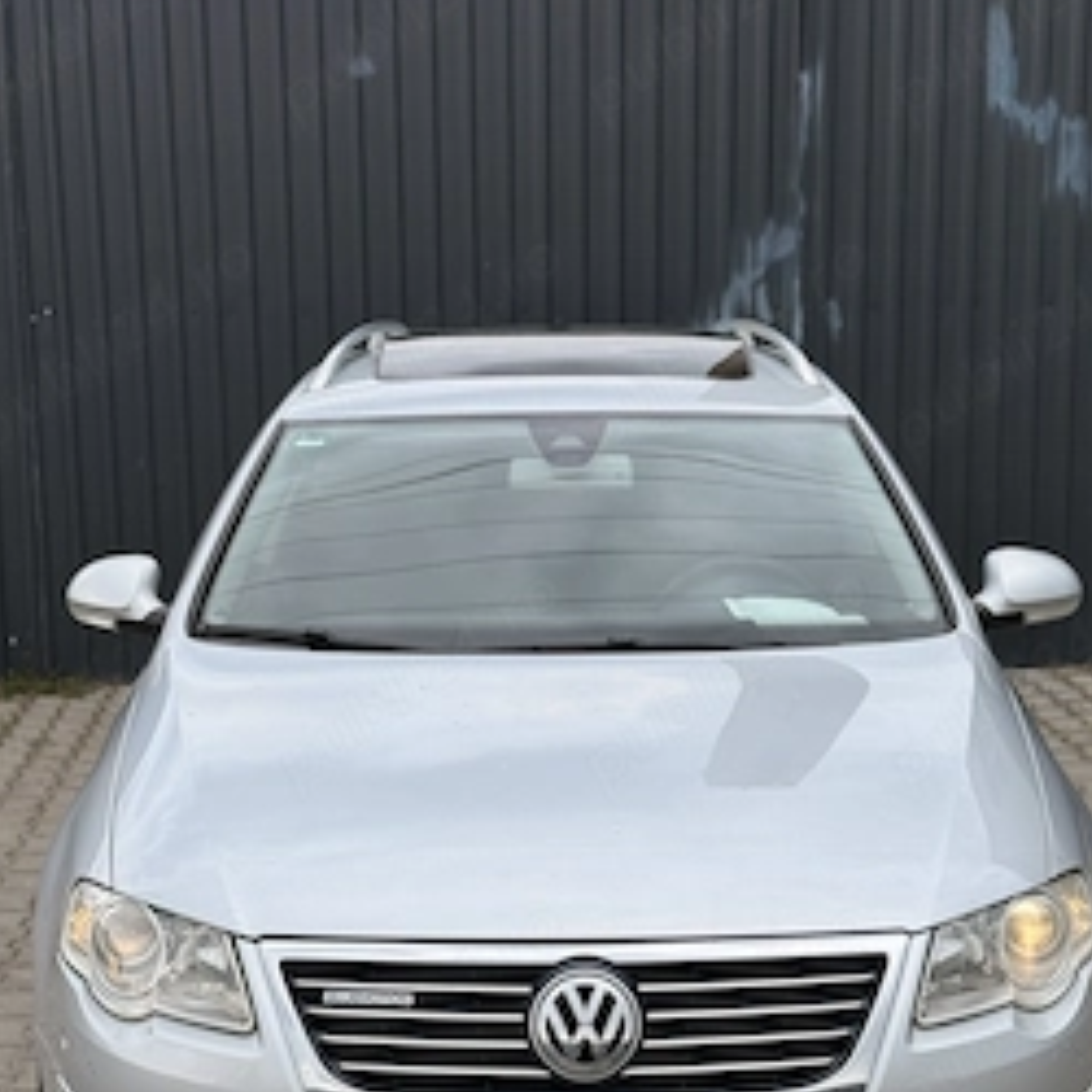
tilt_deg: -10.0
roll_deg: +0.7
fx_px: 2427
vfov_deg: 25.2
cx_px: 572
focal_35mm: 68
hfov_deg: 25.4
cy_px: 751
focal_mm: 6.76
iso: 64
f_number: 1.78
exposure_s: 1/2577
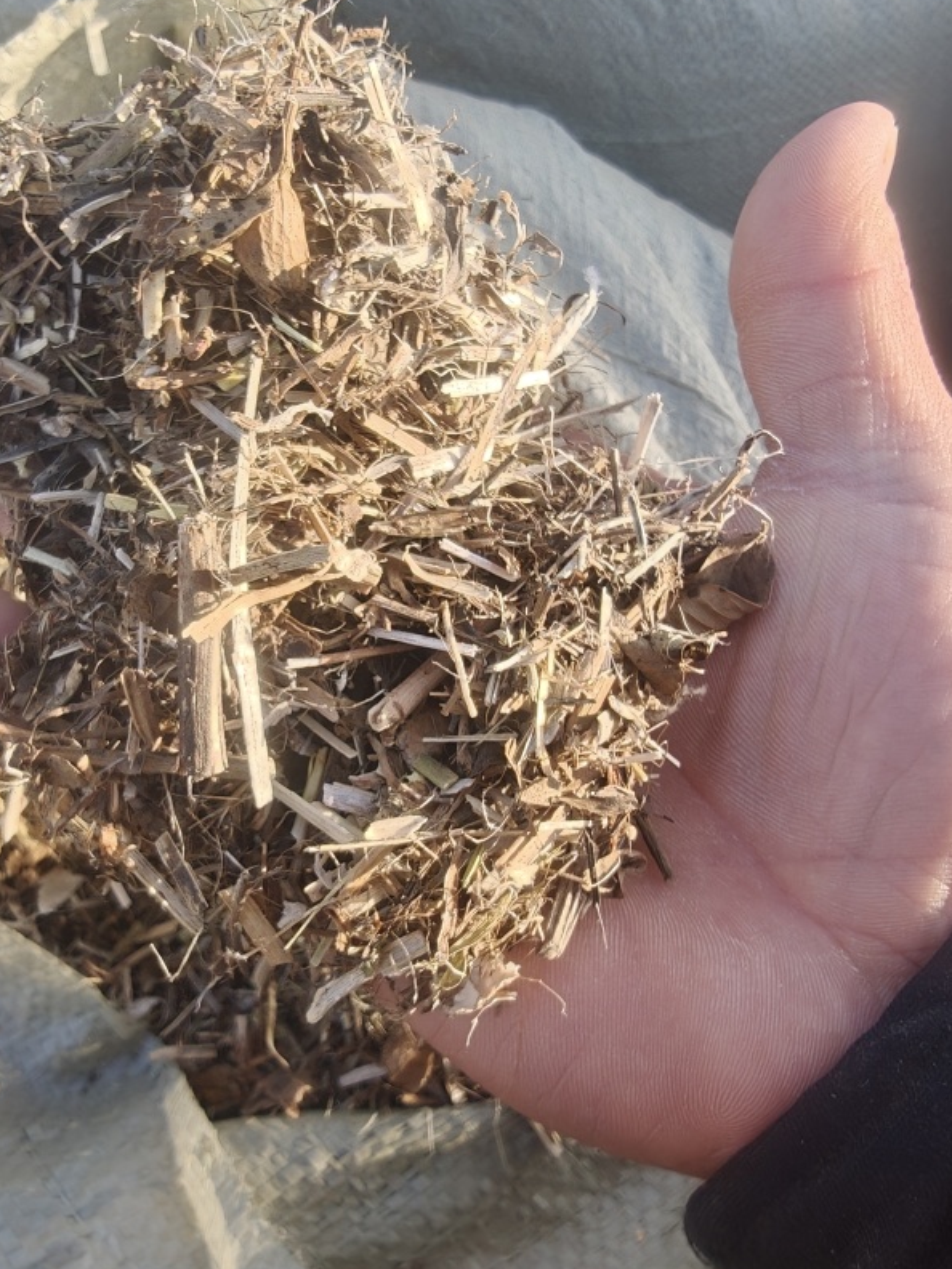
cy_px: 523
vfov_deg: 58.0
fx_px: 1137
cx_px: 471
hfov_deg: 45.4
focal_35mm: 31
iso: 160
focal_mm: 2.3
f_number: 2
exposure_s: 1/200
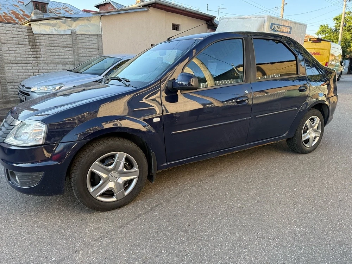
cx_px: 176
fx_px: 244
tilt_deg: -13.4
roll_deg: +0.4
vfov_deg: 56.8
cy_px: 132
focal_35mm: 24
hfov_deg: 71.6
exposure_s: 1/302
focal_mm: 6.76
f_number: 1.78
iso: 80
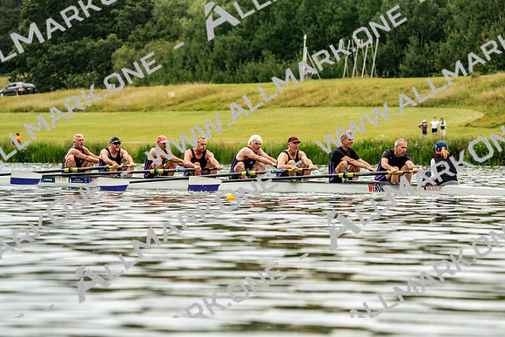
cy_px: 168
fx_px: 3480
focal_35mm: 248
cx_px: 252
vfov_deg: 5.5
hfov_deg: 8.3
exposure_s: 1/2000
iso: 400
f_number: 6.3
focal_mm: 248
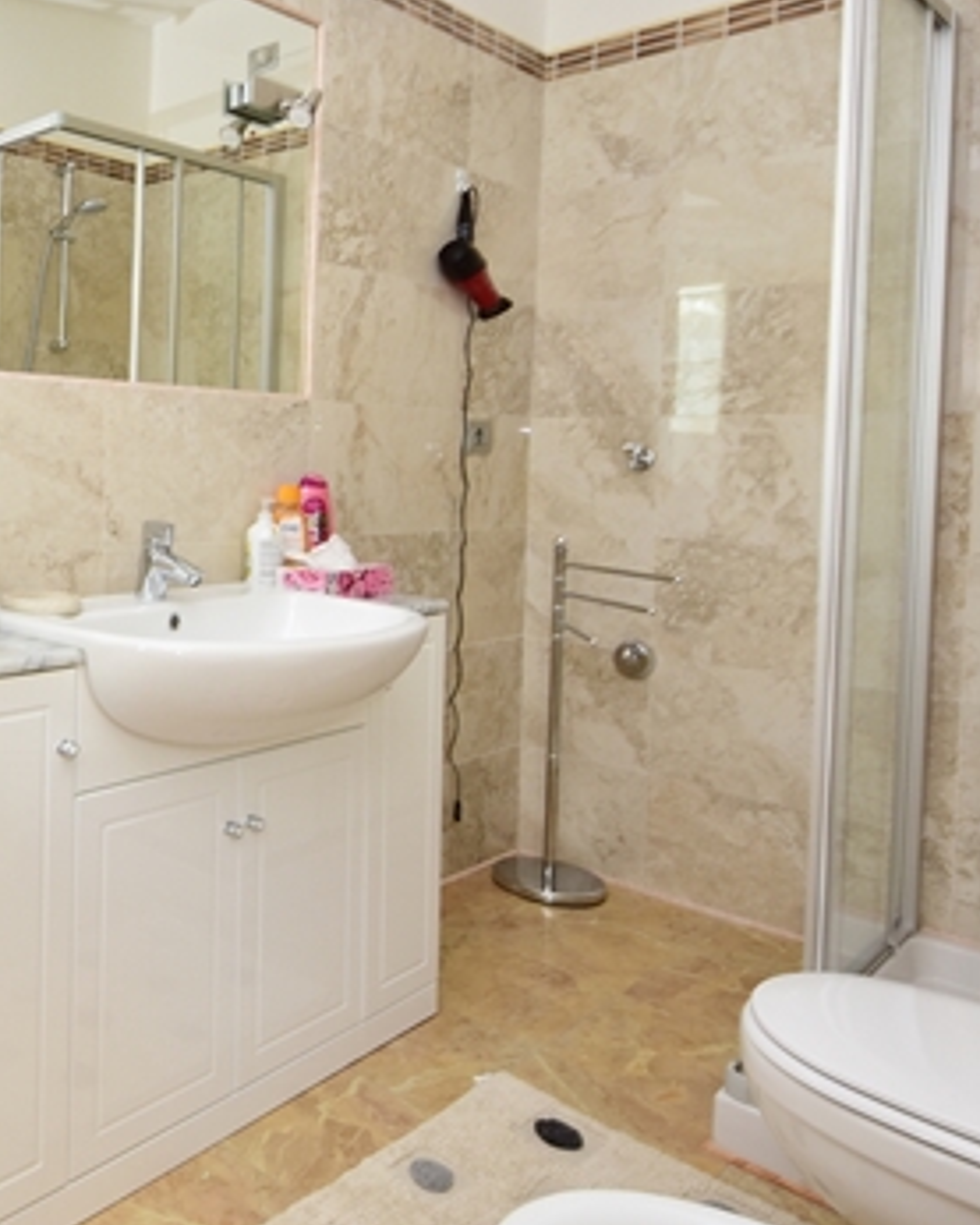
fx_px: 942
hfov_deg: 47.8
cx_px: 53
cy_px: 480
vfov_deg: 65.3
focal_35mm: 26
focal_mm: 8
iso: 200
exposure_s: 1/20
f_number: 5.6
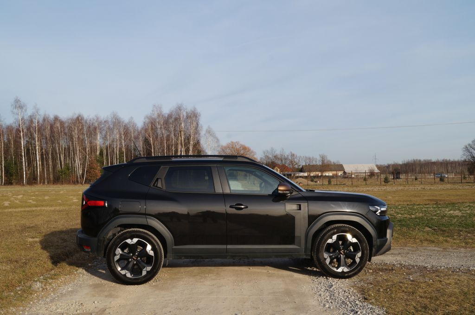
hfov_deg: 49.6
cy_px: 158
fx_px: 514
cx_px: 238
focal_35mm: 39
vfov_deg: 34.1
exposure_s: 1/125
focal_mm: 26
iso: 100
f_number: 13
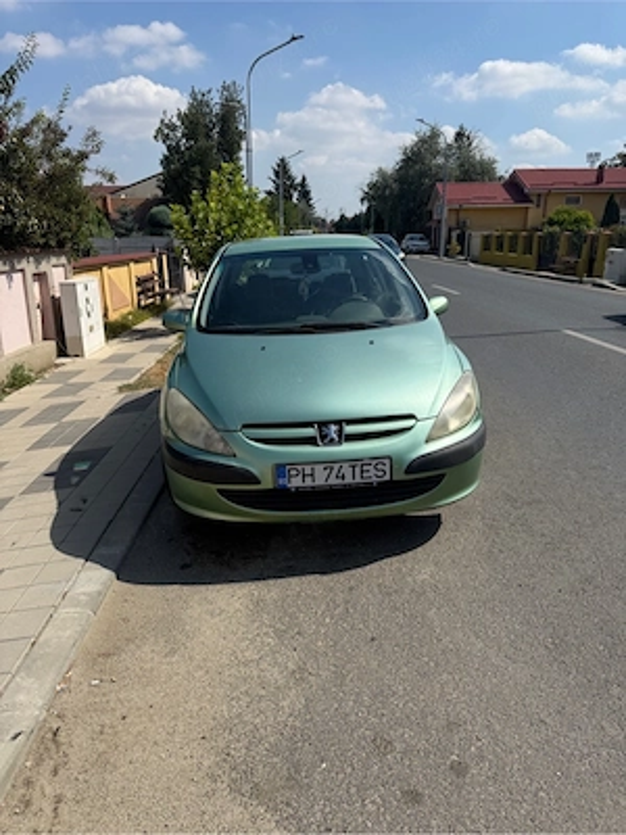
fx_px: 579
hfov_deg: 56.8
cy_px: 418
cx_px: 313
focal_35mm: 24
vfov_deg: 71.6
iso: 100
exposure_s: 1/6711
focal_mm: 6.76
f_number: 1.78
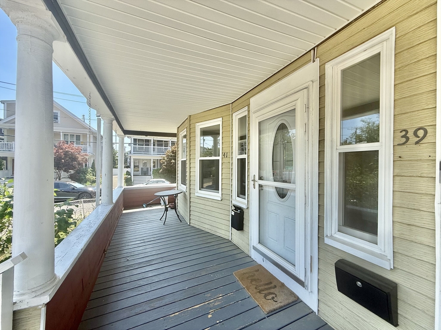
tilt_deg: -0.1
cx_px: 220
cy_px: 165
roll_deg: -0.5
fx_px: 178
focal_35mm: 14
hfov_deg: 102.1
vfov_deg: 85.7
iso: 64
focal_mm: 2.22
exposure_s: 1/734
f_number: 2.2
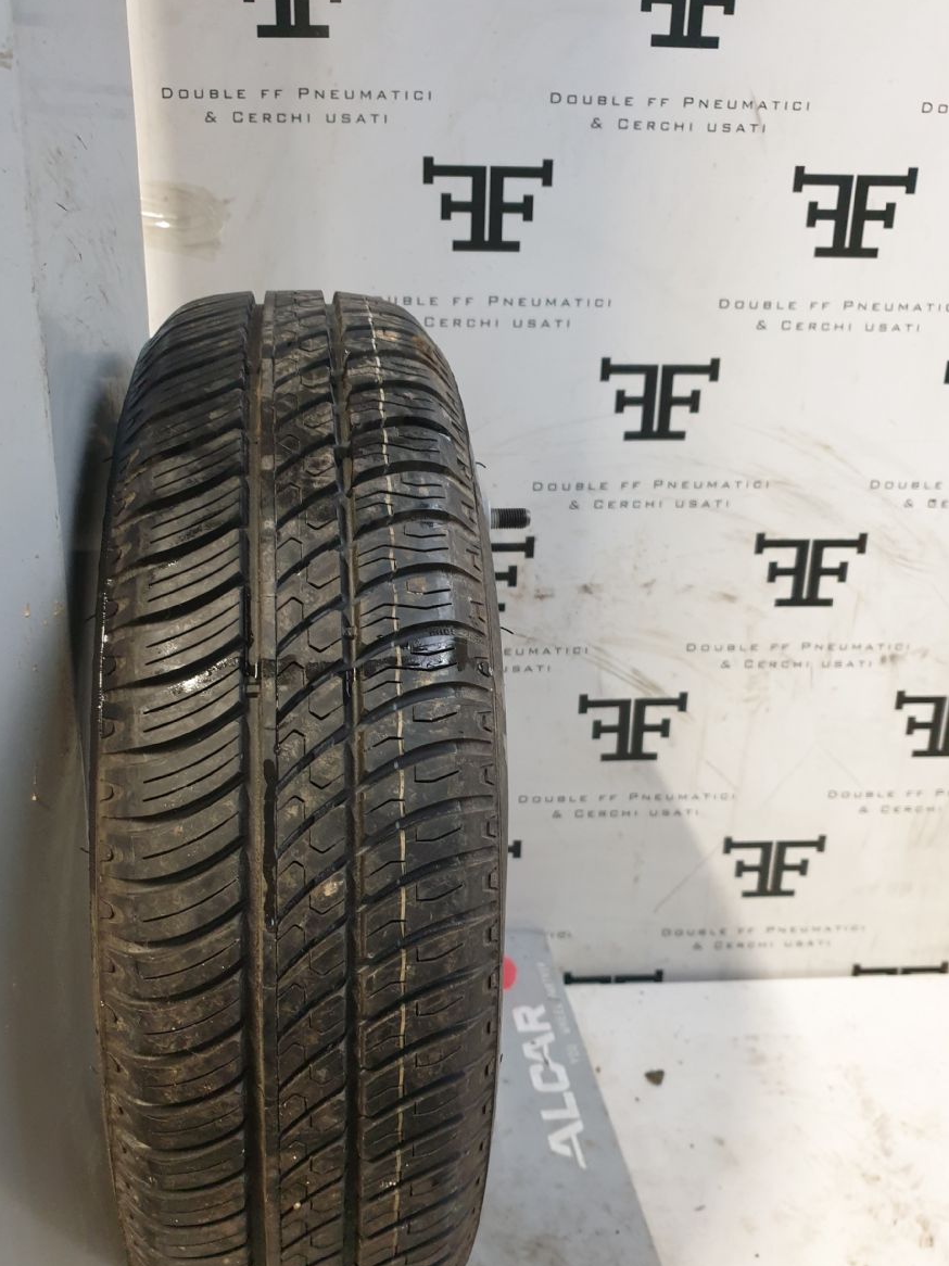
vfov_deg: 61.7
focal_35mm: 29
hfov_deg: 48.1
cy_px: 647
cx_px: 421
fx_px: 1060
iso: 320
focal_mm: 4.3
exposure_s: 1/33
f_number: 1.5
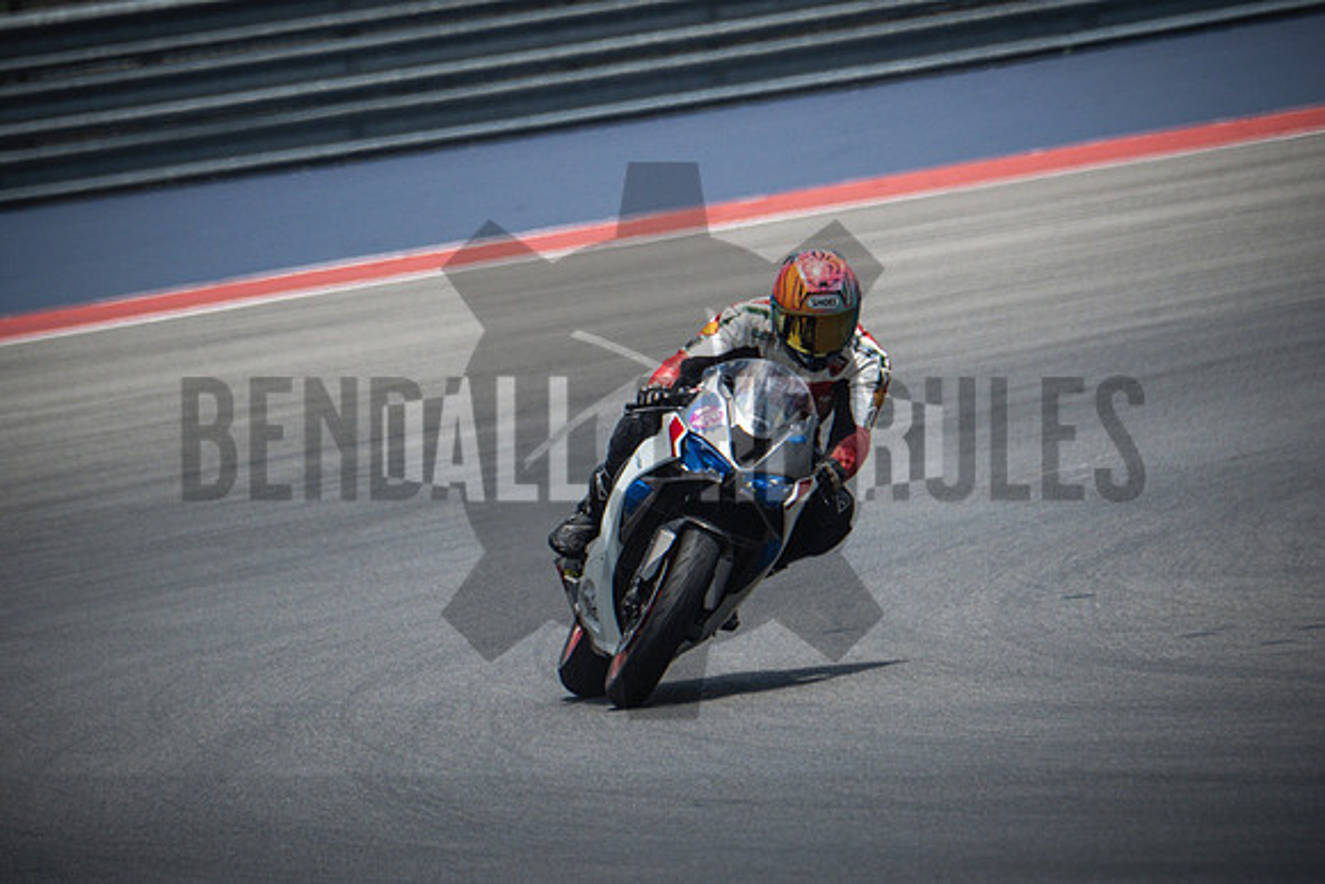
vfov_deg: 2.3
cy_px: 442
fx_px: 22087
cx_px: 662
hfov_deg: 3.4
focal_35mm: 600
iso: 800
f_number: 5.6
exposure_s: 1/2000
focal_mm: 400
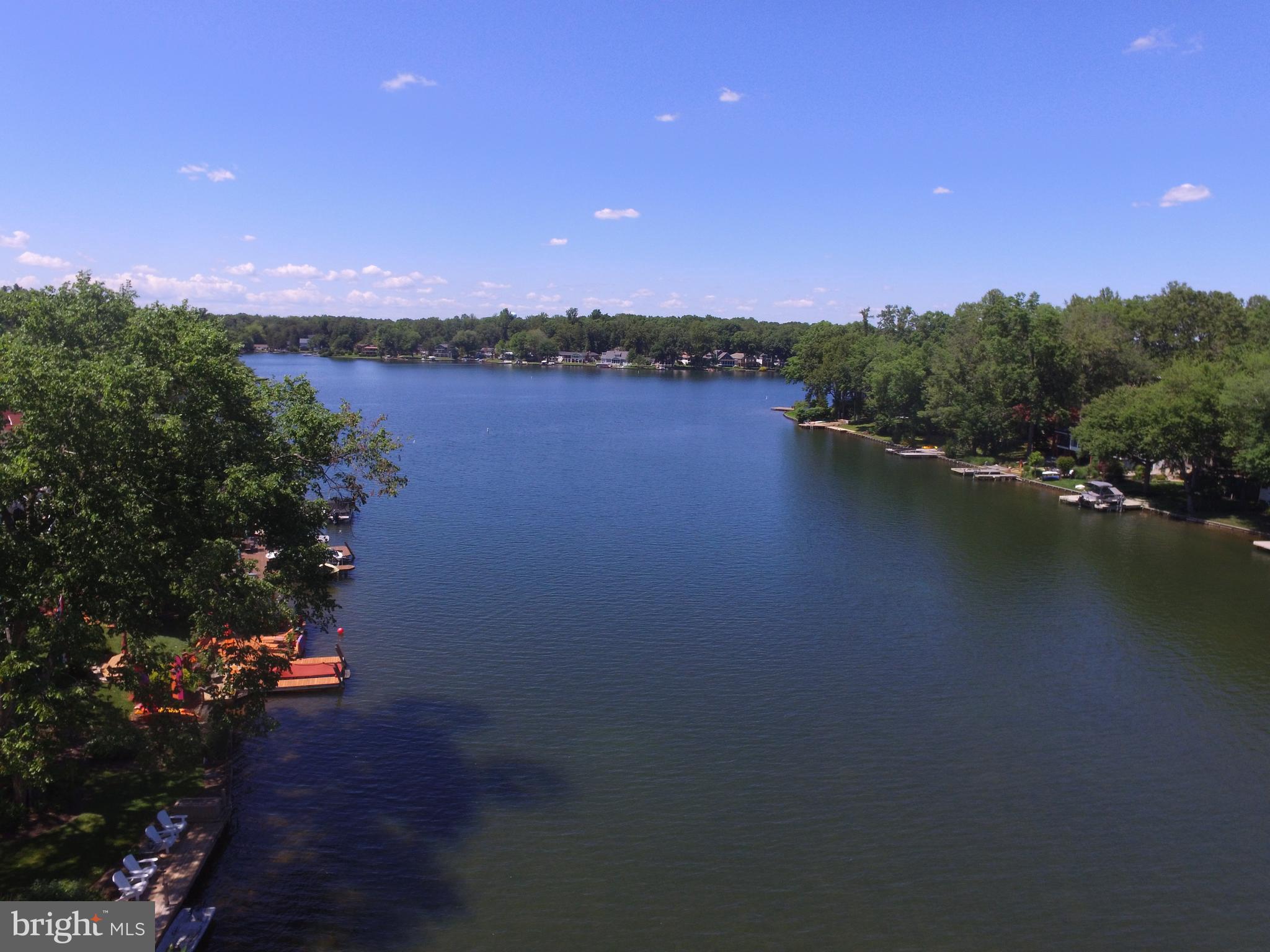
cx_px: 635
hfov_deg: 81.7
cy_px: 476
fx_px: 734
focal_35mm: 20
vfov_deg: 66.0
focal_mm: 3.61
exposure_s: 1/1179
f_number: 2.8
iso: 100
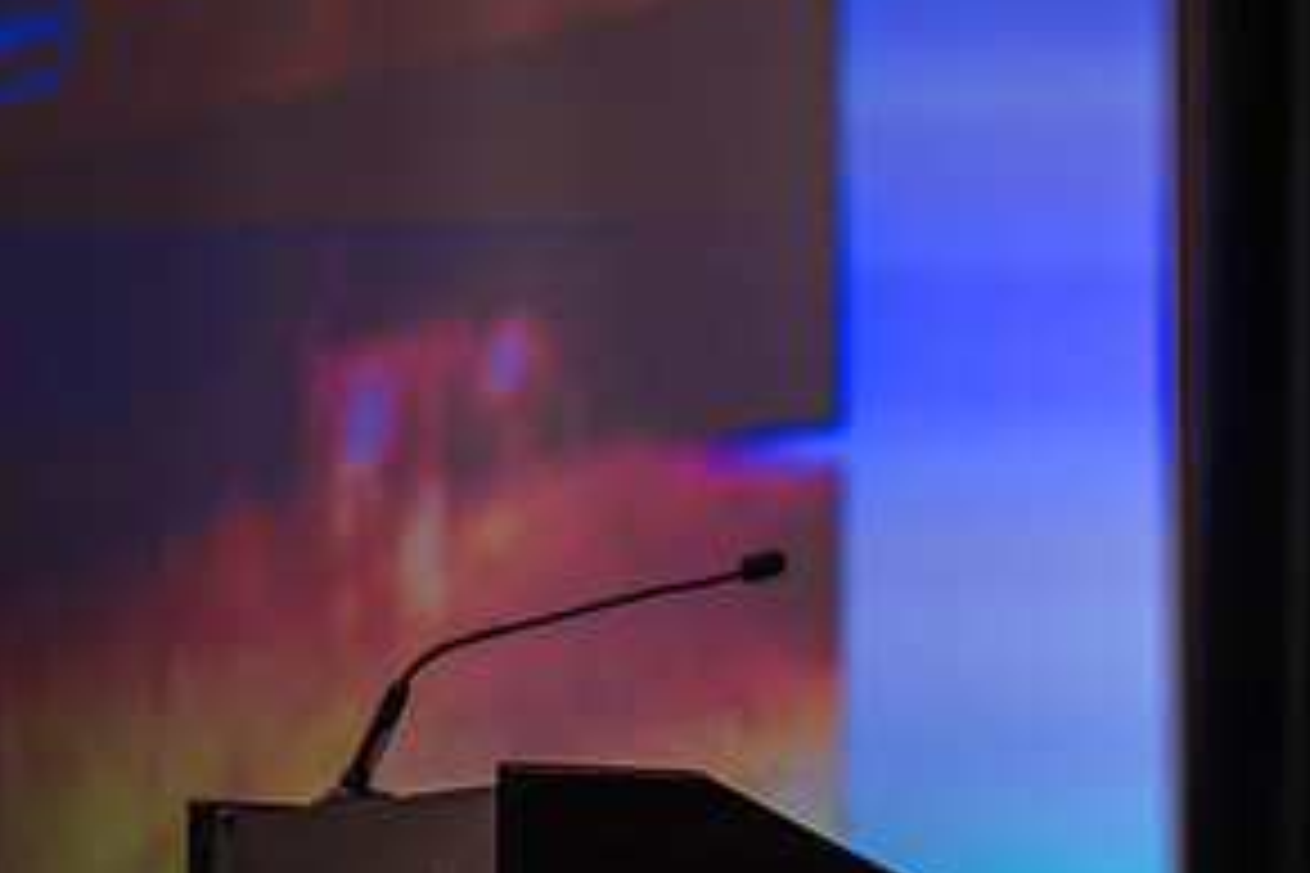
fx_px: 11571
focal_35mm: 318
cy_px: 566
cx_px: 1328
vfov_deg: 4.3
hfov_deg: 6.5
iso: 3200
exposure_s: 1/200
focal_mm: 140
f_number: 2.8
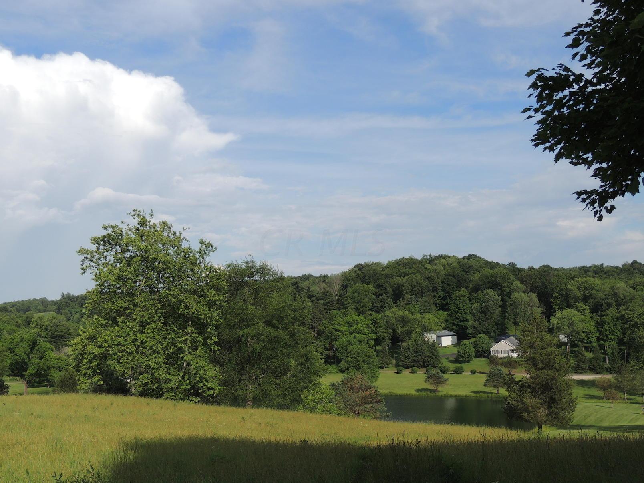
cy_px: 242
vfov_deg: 36.0
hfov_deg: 46.8
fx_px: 744
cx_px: 322
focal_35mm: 40
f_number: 3.3
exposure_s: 1/1250
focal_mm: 7.1
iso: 100
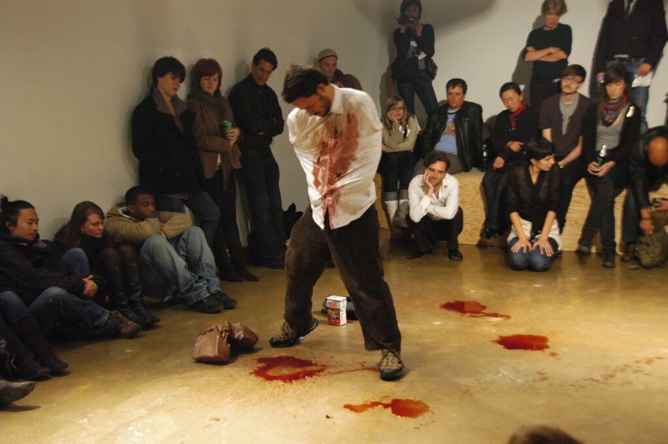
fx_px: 890
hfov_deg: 41.1
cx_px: 334
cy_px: 222
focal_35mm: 48
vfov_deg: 28.0
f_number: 4.2
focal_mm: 32
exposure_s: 1/20
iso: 1600
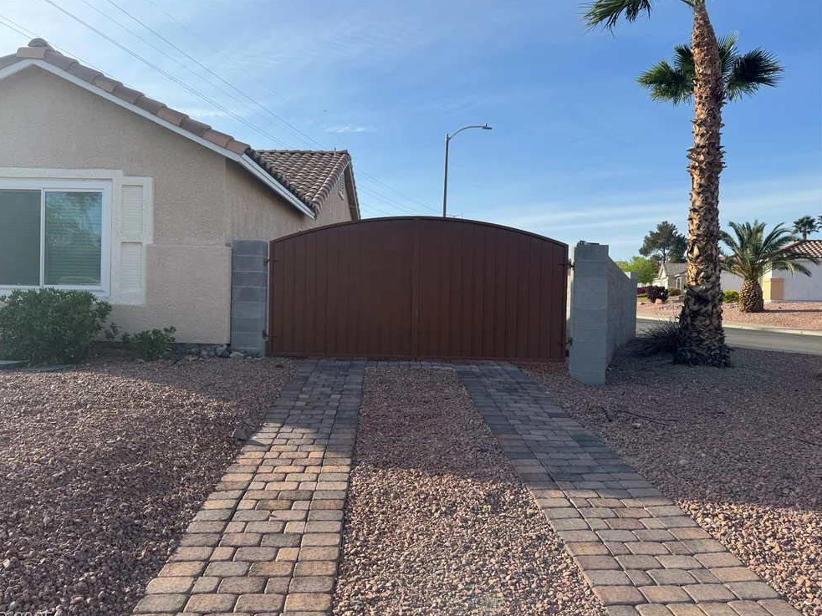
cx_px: 397
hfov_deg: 69.4
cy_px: 317
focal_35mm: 25
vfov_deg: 54.9
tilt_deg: -1.8
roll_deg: -1.6
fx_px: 594
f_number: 1.78
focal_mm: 6.76
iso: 80
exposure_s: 1/3096
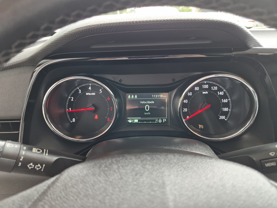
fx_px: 184
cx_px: 138
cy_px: 104
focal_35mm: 23
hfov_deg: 73.9
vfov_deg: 58.9
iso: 160
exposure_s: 1/120
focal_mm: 5.4
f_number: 1.8
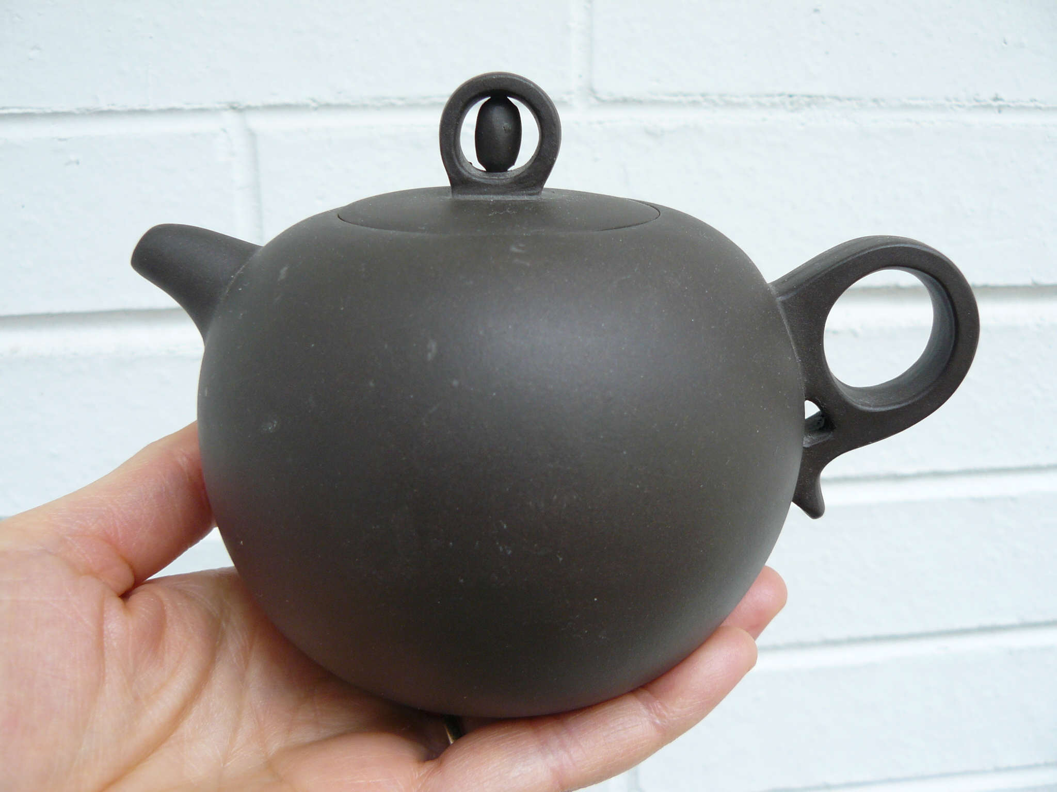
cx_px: 528
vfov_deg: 39.7
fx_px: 1099
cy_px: 396
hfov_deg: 51.4
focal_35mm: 36
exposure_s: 1/40
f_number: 2.8
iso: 100
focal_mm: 6
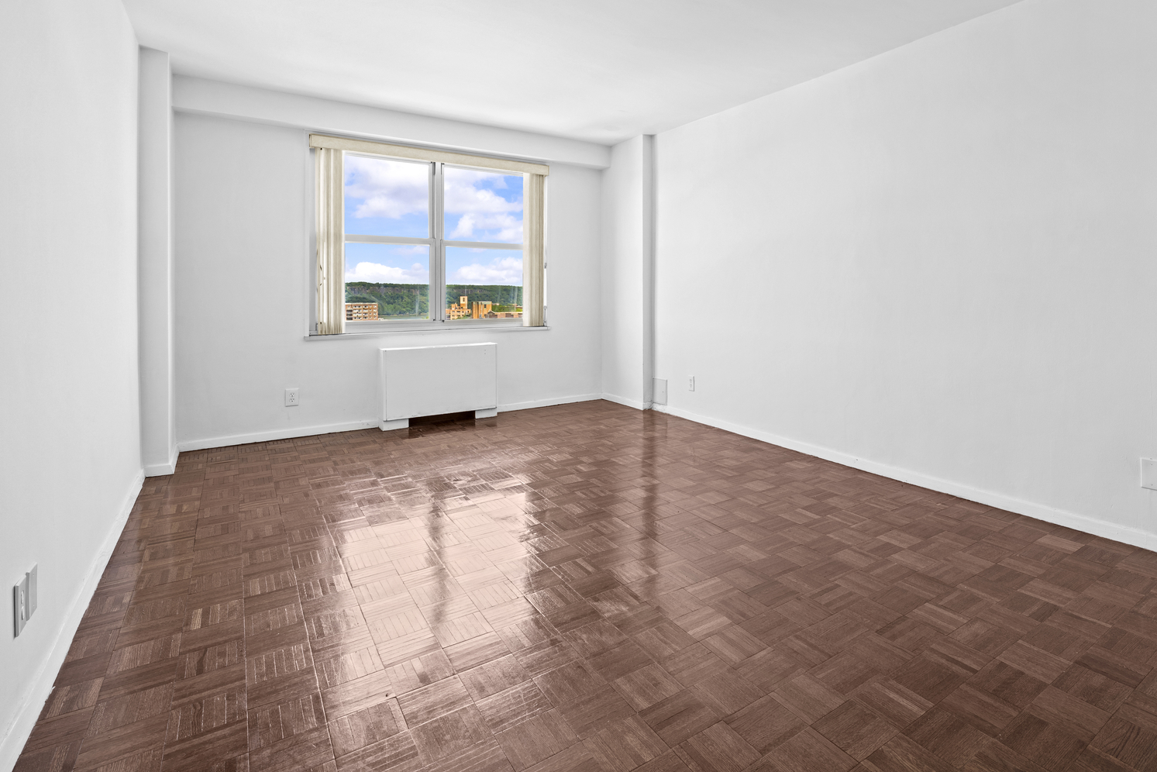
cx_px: 732
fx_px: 579
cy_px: 292
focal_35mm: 18
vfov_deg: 66.5
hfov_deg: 88.0
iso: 250
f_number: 9.5
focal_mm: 14
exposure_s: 1/1.43
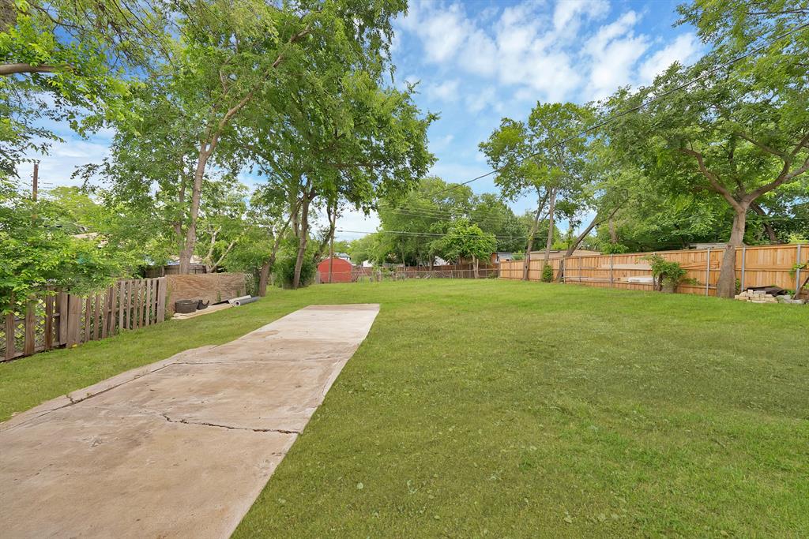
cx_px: 404
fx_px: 270
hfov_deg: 112.6
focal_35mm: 12
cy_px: 270
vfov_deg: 90.0
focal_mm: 12
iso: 640
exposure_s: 1/40
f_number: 9
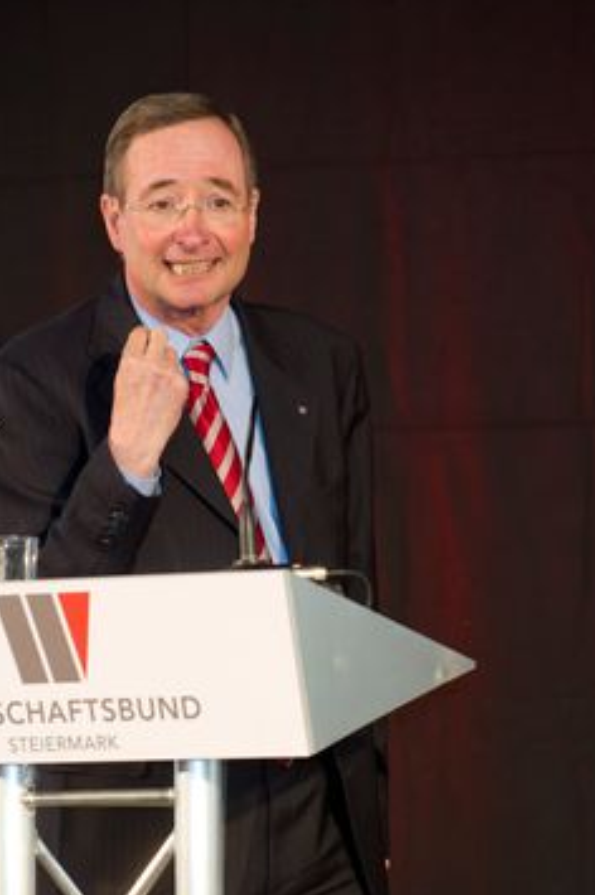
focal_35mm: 202
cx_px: 216
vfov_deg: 10.2
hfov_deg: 6.8
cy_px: 577
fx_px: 5017
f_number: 4
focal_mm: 140
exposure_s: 1/125
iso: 1250
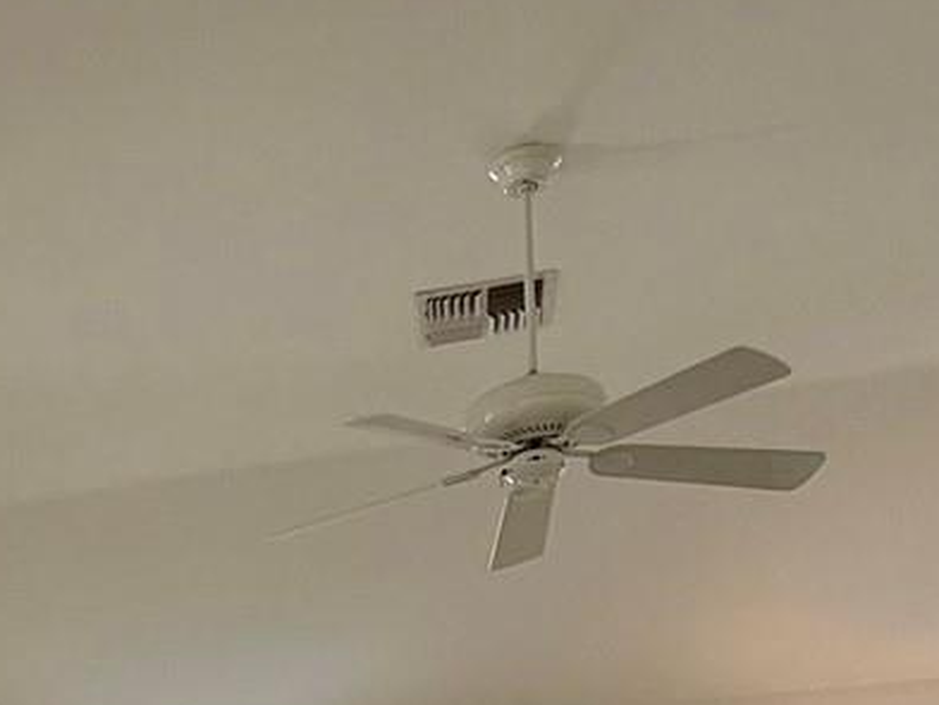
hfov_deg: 31.3
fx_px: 1547
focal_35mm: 57
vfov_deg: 21.5
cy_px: 1061
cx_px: 7
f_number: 2.2
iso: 100
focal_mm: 2.22
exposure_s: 1/120
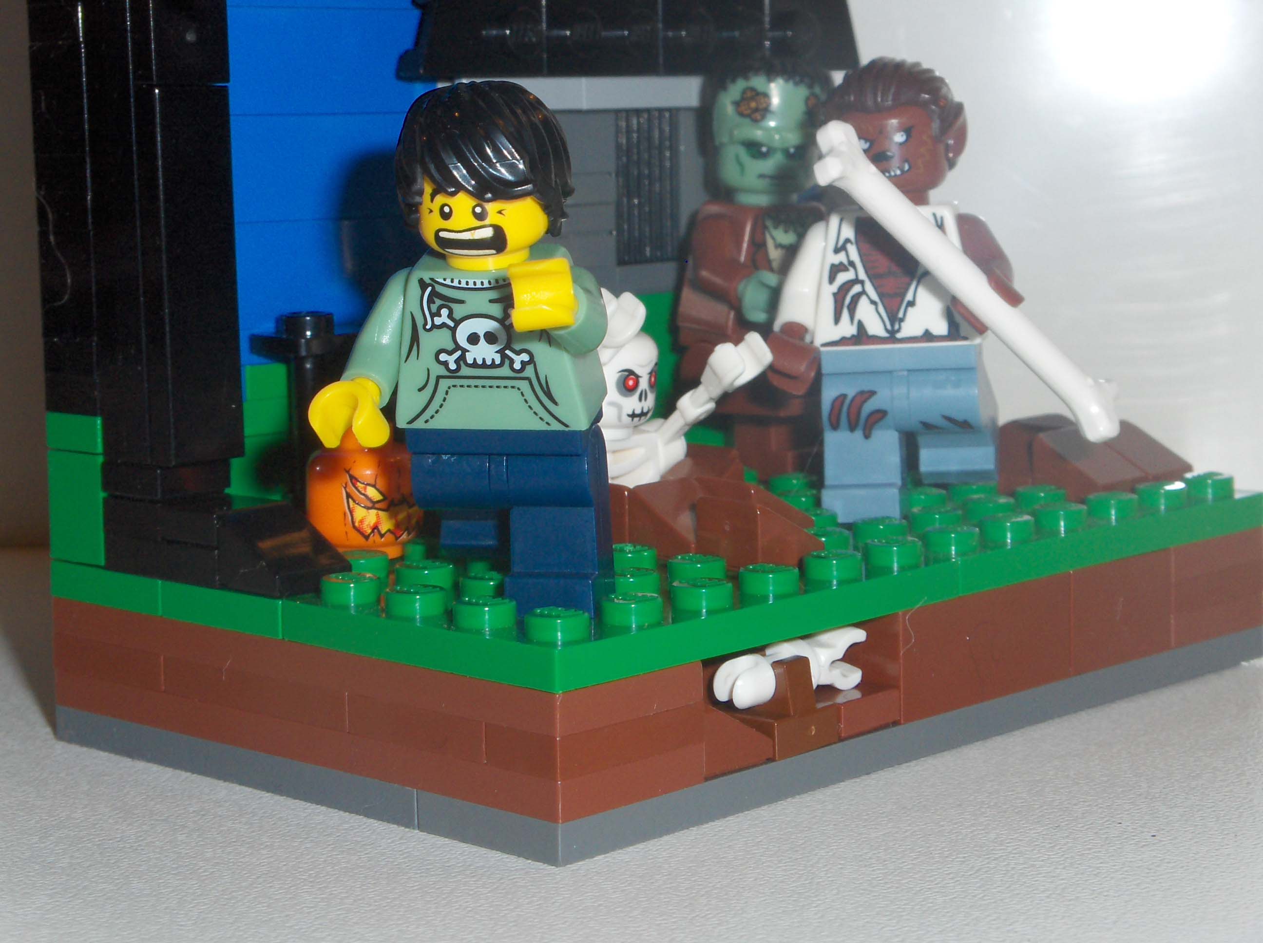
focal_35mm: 63
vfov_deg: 23.2
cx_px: 632
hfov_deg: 30.8
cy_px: 472
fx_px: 2295
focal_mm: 13
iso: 55
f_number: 7.2
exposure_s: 1/90
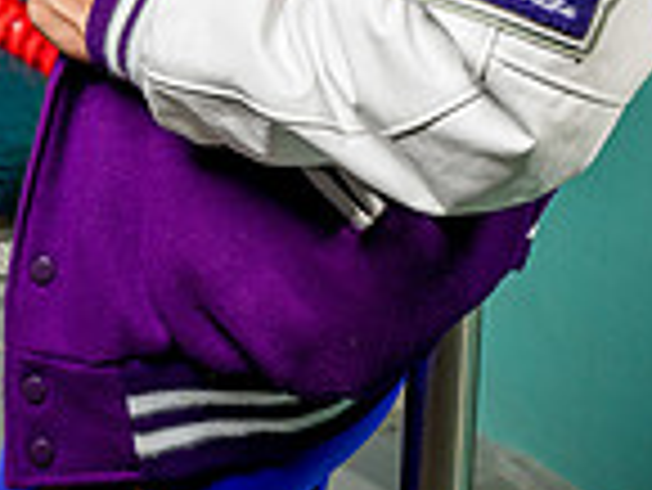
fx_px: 2187
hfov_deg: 17.0
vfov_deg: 11.5
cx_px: 346
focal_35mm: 116
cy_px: -481
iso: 640
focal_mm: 39
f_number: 6.3
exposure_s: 1/250
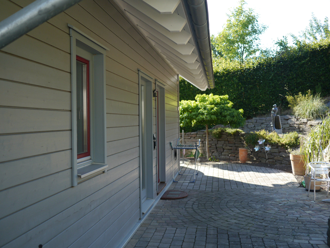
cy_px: 124
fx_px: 381
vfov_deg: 36.0
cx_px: 165
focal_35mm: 40
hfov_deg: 46.8
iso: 160
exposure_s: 1/1000
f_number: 2
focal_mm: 20
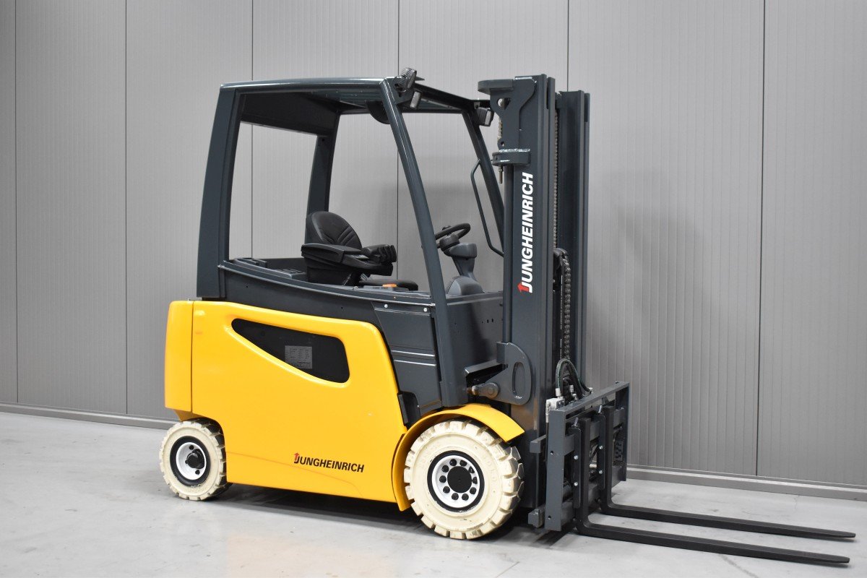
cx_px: 434
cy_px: 289
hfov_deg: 45.0
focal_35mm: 44
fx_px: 1048
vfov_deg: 30.8
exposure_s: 1/50
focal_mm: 29
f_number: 4.2
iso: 1600
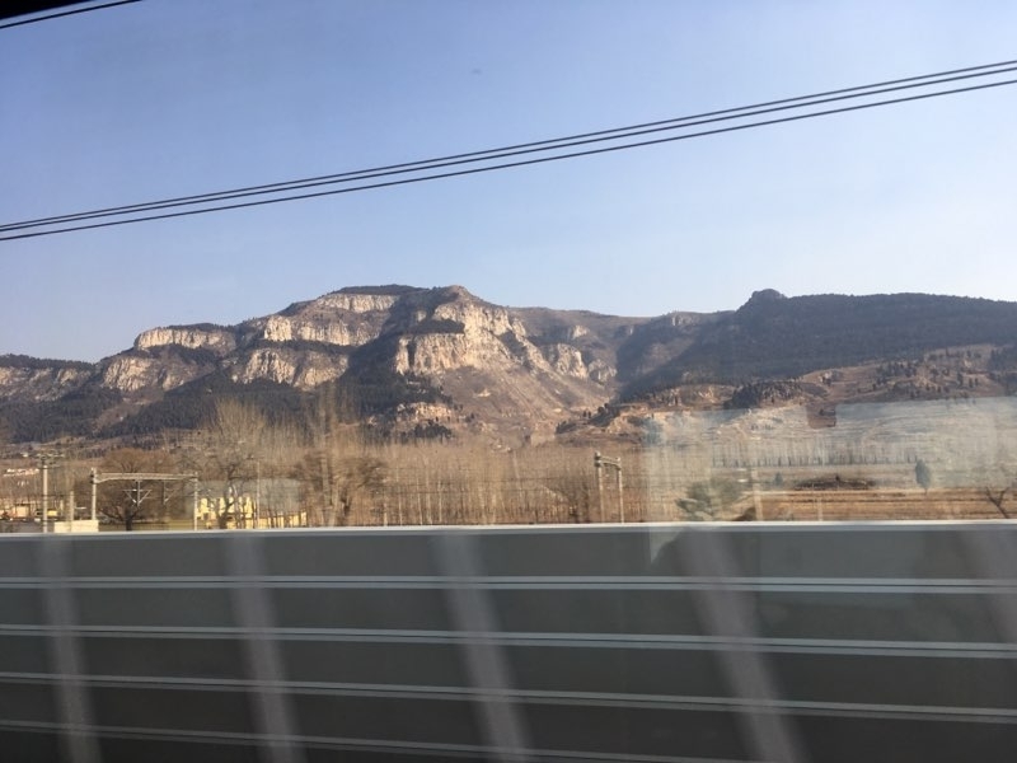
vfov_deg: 48.2
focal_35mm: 29
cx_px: 508
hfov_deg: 61.7
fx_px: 852
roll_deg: -0.2
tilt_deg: +11.9
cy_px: 382
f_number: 2.2
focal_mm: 4.15
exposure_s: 1/262
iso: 25
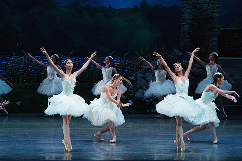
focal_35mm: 279
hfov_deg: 7.4
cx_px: 121
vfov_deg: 4.9
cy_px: 80
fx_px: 1876
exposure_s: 1/250
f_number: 5.6
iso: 8000
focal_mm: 279
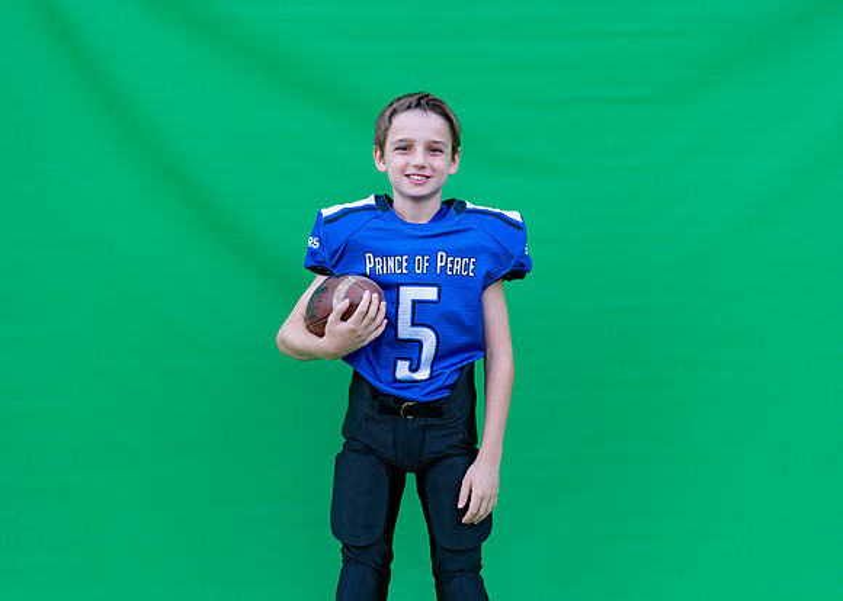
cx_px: 436
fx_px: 1346
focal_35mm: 56
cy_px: 284
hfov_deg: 34.8
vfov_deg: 25.2
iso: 160
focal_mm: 50
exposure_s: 1/400
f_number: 2.8
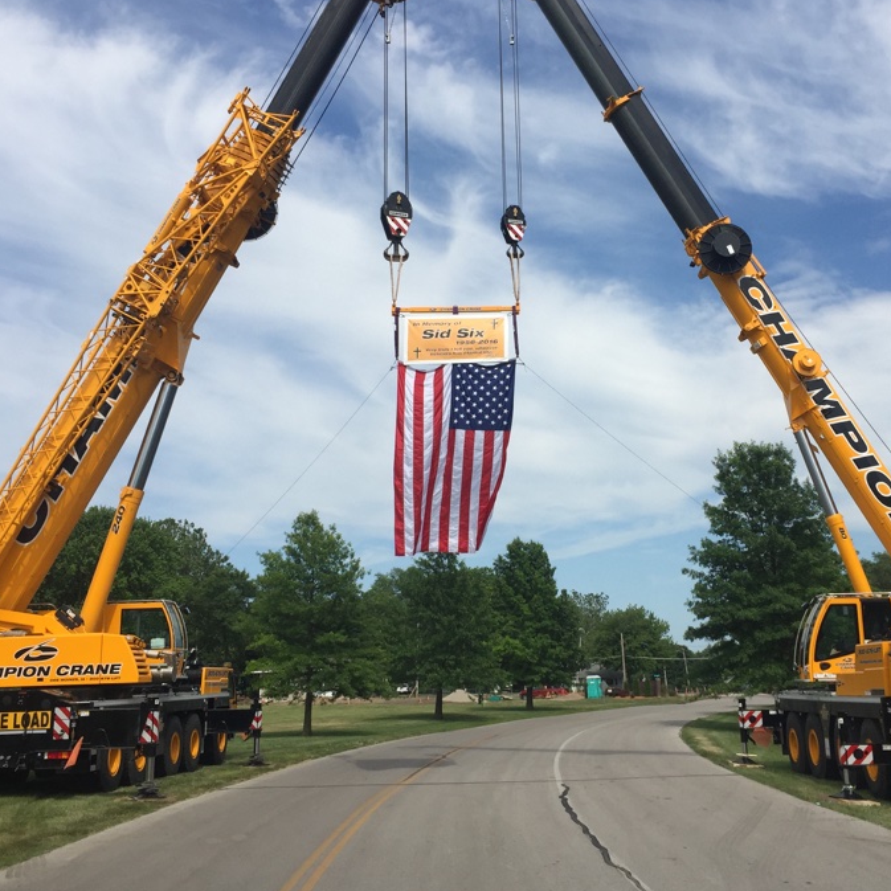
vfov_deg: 42.8
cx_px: 514
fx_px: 1136
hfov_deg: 42.7
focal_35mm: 39
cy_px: 454
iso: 32
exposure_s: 1/2825
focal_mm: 4.15
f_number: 2.2
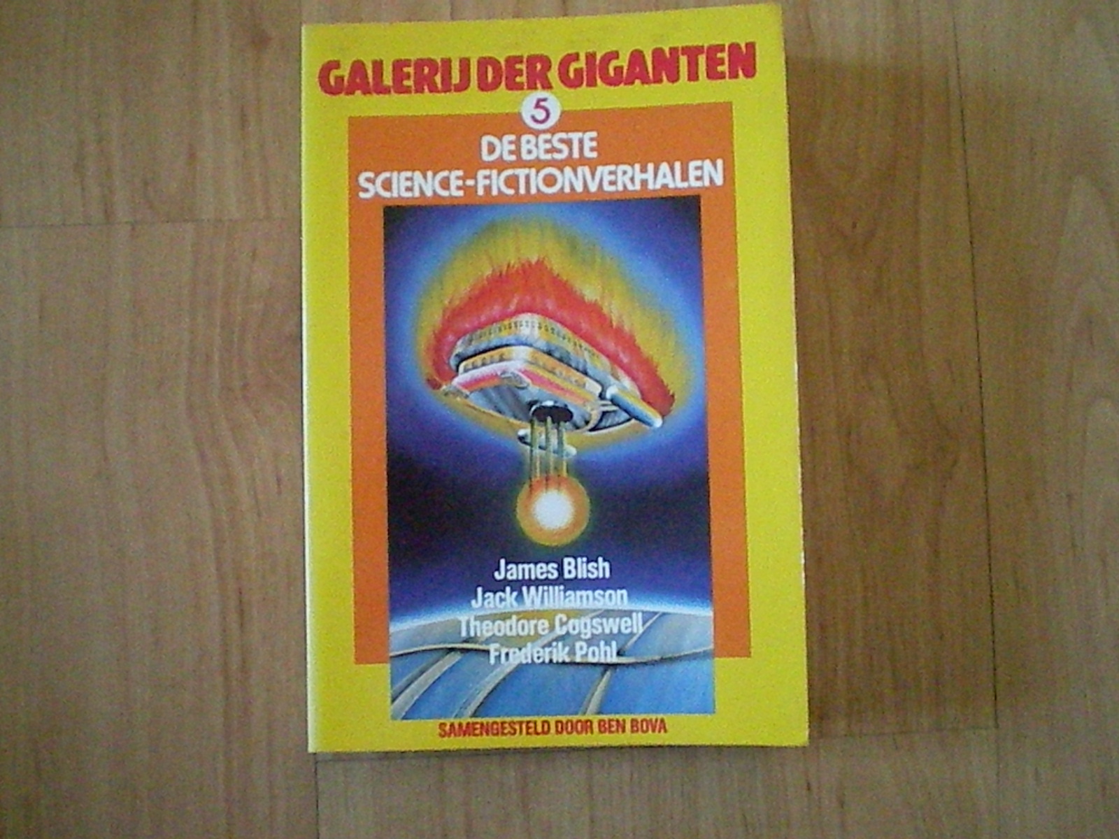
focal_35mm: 38
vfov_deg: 37.7
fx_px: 1228
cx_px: 560
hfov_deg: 49.0
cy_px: 420
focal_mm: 6.3
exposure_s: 1/55.7
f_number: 3.1
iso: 1800
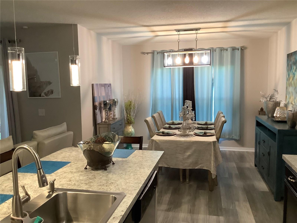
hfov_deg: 58.4
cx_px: 148
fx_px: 266
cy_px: 112
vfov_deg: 45.4
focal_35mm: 31
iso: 200
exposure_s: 1/60
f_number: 2.4
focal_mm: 3.3
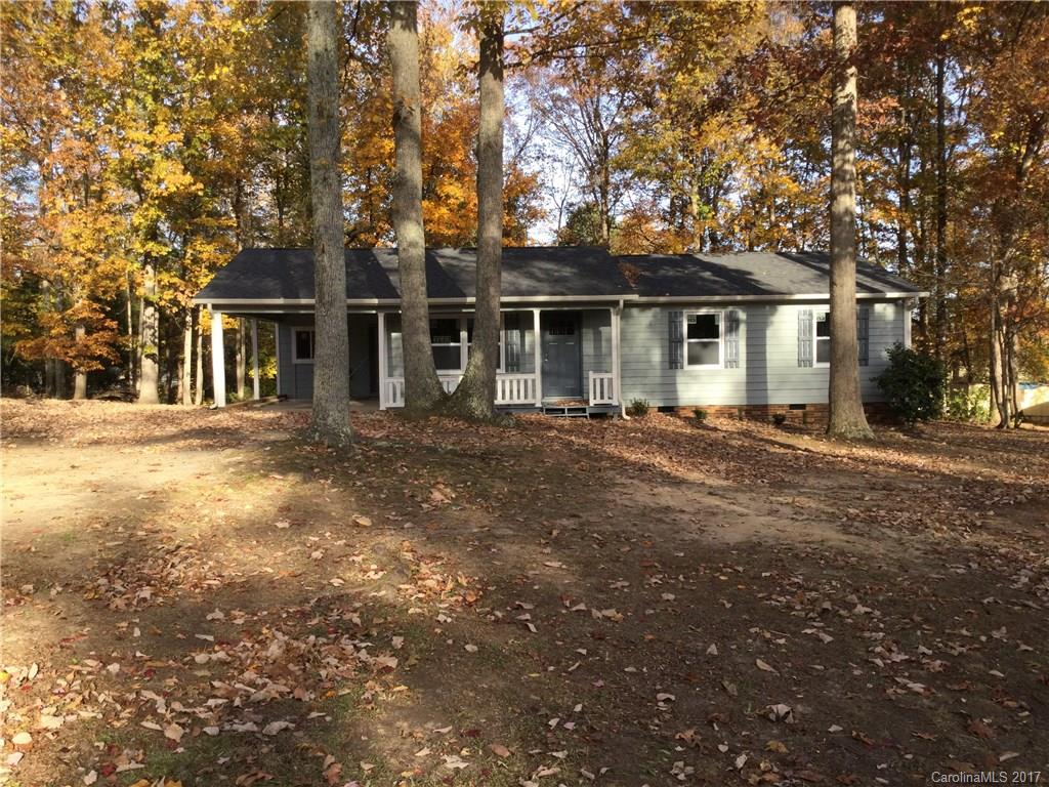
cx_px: 524
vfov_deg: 45.4
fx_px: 939
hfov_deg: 58.4
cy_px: 394
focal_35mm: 31
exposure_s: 1/344
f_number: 2.4
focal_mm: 3.3
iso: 25
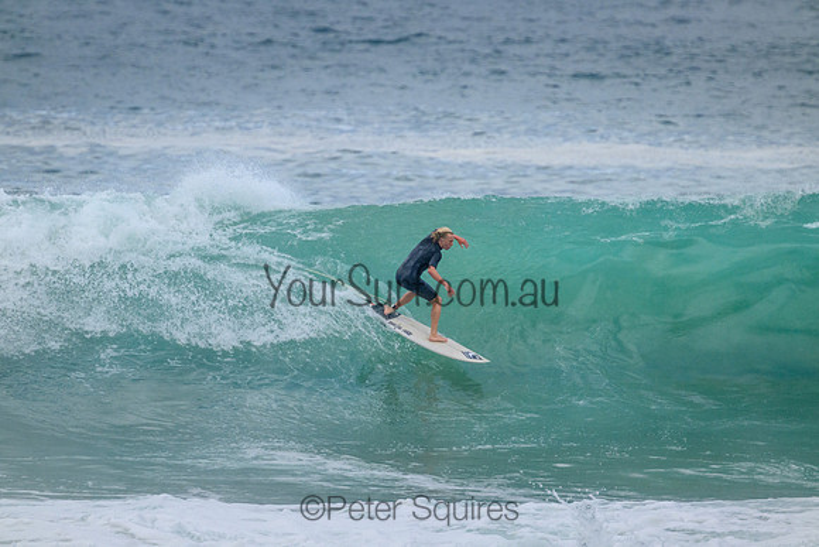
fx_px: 18203
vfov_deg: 1.7
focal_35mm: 800
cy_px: 274
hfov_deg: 2.6
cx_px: 410
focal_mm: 800
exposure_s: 1/2000
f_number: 11
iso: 1250
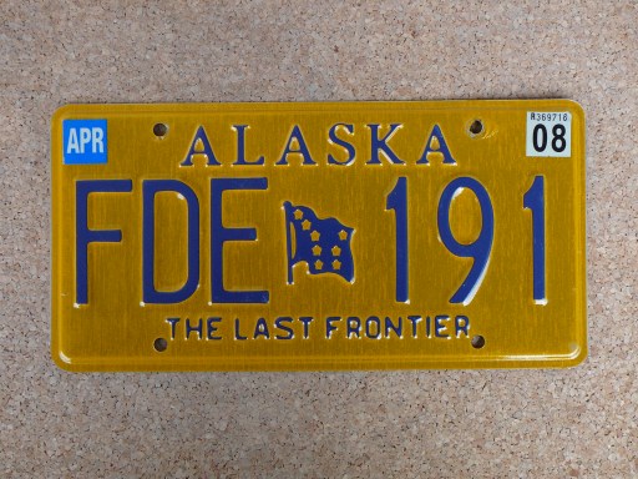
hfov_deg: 45.8
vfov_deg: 35.1
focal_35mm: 41
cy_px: 240
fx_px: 756
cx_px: 319
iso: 100
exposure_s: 1/60
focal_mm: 6.1
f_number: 3.1
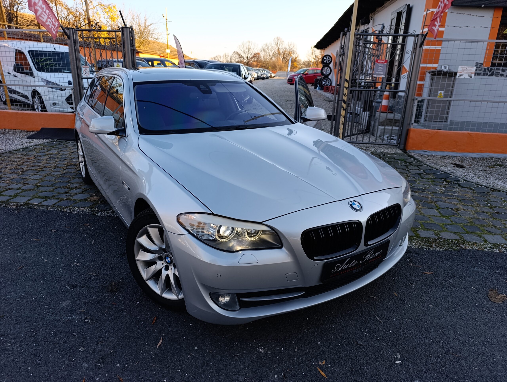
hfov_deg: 73.8
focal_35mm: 23
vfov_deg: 59.0
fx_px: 337
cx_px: 254
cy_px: 191
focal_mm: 6.14
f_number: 1.6
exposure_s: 1/103
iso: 50
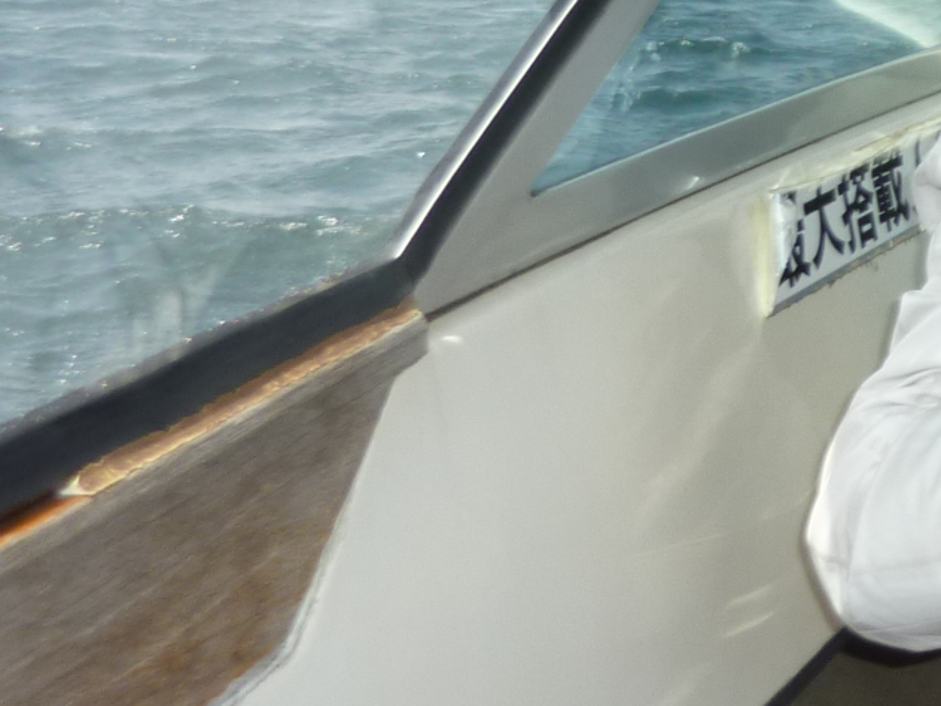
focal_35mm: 81
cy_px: -19
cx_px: 1462
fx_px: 2202
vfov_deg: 17.7
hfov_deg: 20.3
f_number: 4
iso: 80
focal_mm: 4.1
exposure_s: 1/400
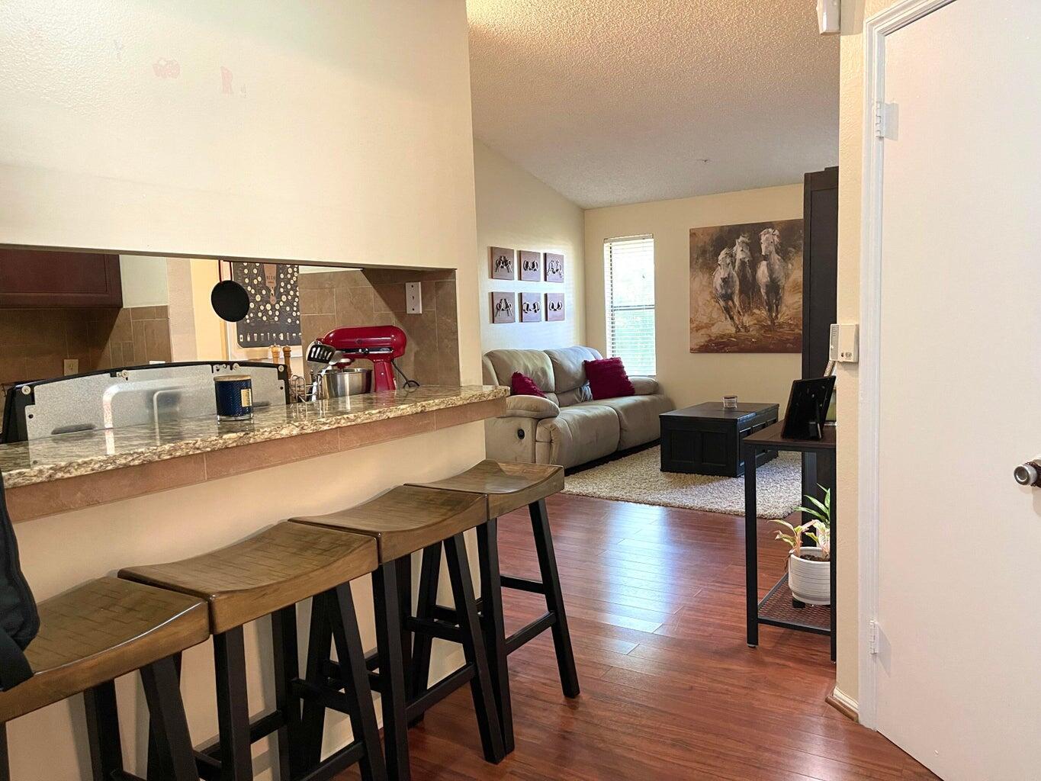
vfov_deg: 53.1
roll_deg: +1.5
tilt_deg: -5.9
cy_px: 390
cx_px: 520
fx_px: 782
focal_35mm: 26
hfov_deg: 67.3
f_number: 1.6
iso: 500
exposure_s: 1/60
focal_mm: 5.1
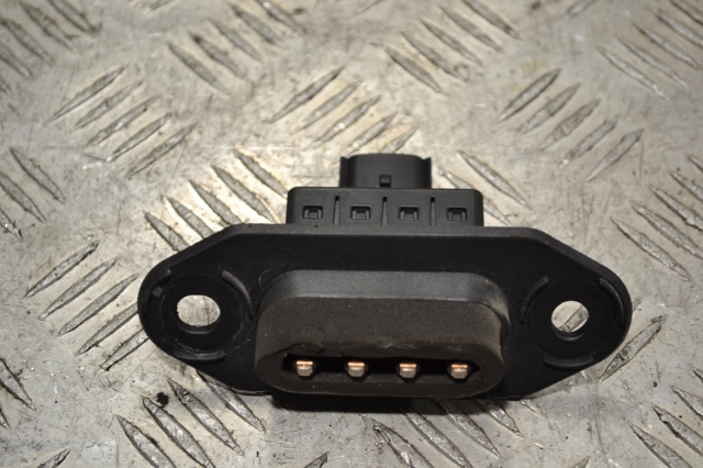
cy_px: 234
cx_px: 352
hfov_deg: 28.1
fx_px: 1405
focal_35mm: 72
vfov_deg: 18.9
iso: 160
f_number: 5.3
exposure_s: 1/30
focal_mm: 48
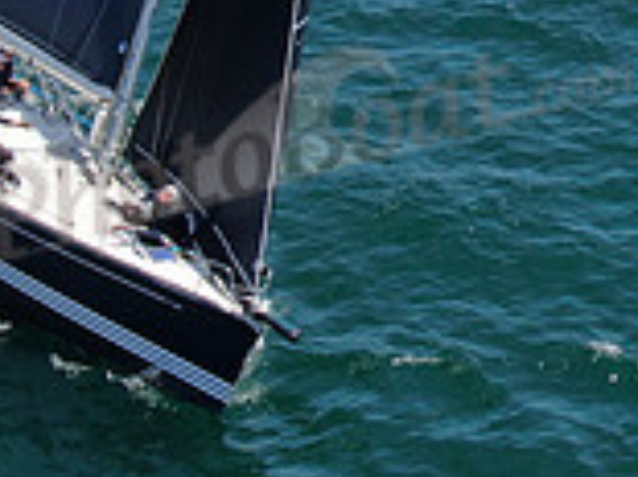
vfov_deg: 8.1
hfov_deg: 10.7
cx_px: 877
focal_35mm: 180
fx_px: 3315
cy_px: -162
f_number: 3.8
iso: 100
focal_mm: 8.6
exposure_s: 1/640
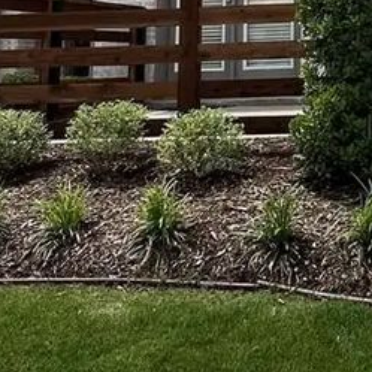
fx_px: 766
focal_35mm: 63
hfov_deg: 24.2
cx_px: 472
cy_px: -87
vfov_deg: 24.4
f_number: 1.8
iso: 32
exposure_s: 1/1553
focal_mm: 1.57
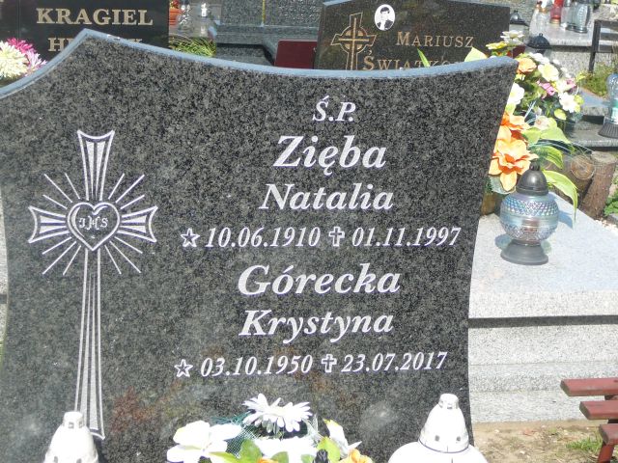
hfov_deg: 27.4
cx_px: 309
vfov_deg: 20.7
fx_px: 1268
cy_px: 232
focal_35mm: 71
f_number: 3.7
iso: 80
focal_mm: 10.5
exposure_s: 1/500
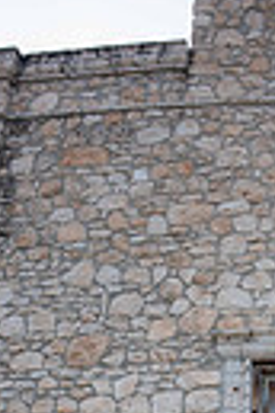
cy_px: 698
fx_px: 802
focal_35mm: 70
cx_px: 384
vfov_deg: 21.5
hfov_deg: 17.8
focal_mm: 20
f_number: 2.8
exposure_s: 1/640
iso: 125
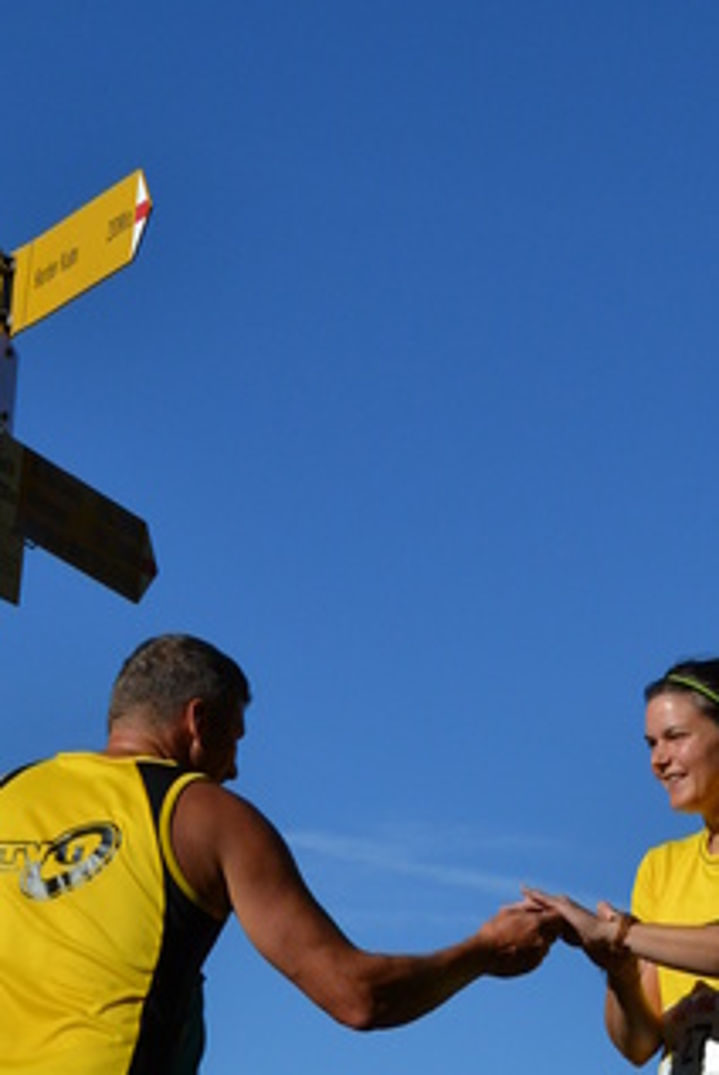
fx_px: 4244
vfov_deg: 14.4
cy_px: 724
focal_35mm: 142
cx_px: 687
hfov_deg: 9.6
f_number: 7.1
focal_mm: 40
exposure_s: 1/2000
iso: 400
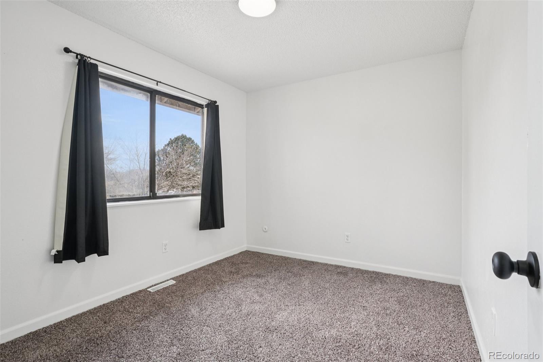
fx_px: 249
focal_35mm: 16
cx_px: 272
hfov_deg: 95.0
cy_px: 181
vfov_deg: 72.0
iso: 125
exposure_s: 1/30
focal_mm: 11
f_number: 8
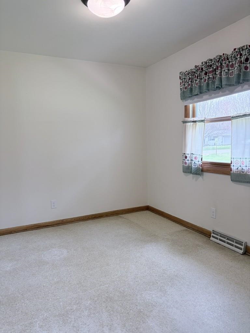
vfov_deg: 67.3
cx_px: 125
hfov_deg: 53.1
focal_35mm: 26
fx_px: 250
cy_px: 166
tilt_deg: -6.3
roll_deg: +1.4
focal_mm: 5.96
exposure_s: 1/120
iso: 160
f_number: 1.6
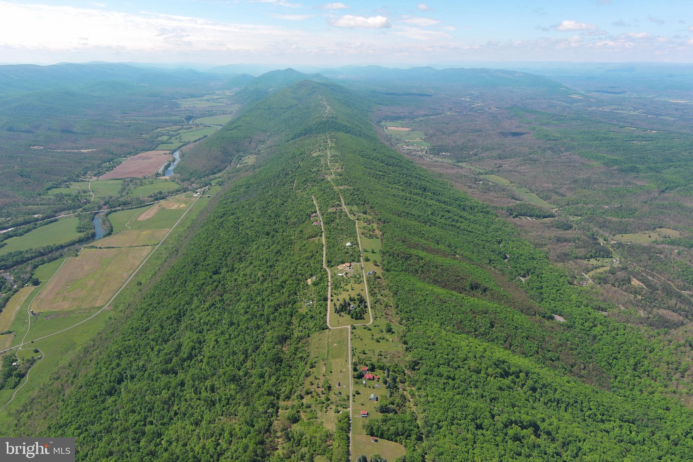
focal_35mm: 29
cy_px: 231
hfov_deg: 63.7
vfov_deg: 45.0
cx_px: 346
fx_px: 558
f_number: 2.8
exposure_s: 1/1029
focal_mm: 10.57
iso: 100
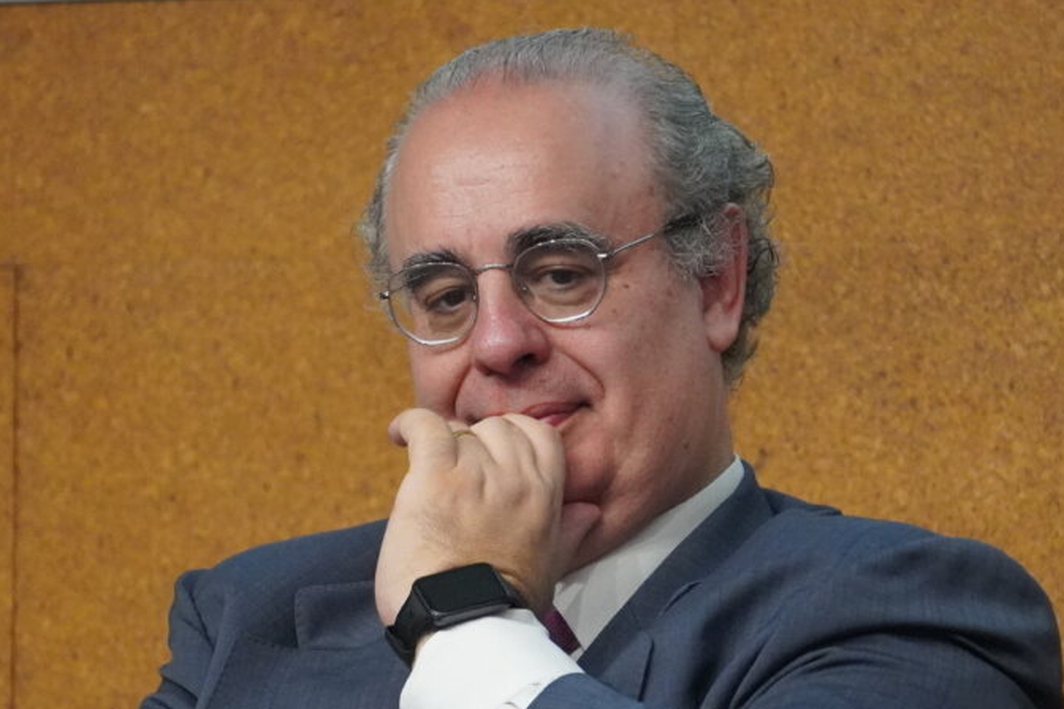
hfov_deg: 3.8
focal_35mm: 546
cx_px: 527
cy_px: 521
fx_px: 16135
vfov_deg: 2.5
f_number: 6.3
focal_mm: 191
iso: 6400
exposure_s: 1/250
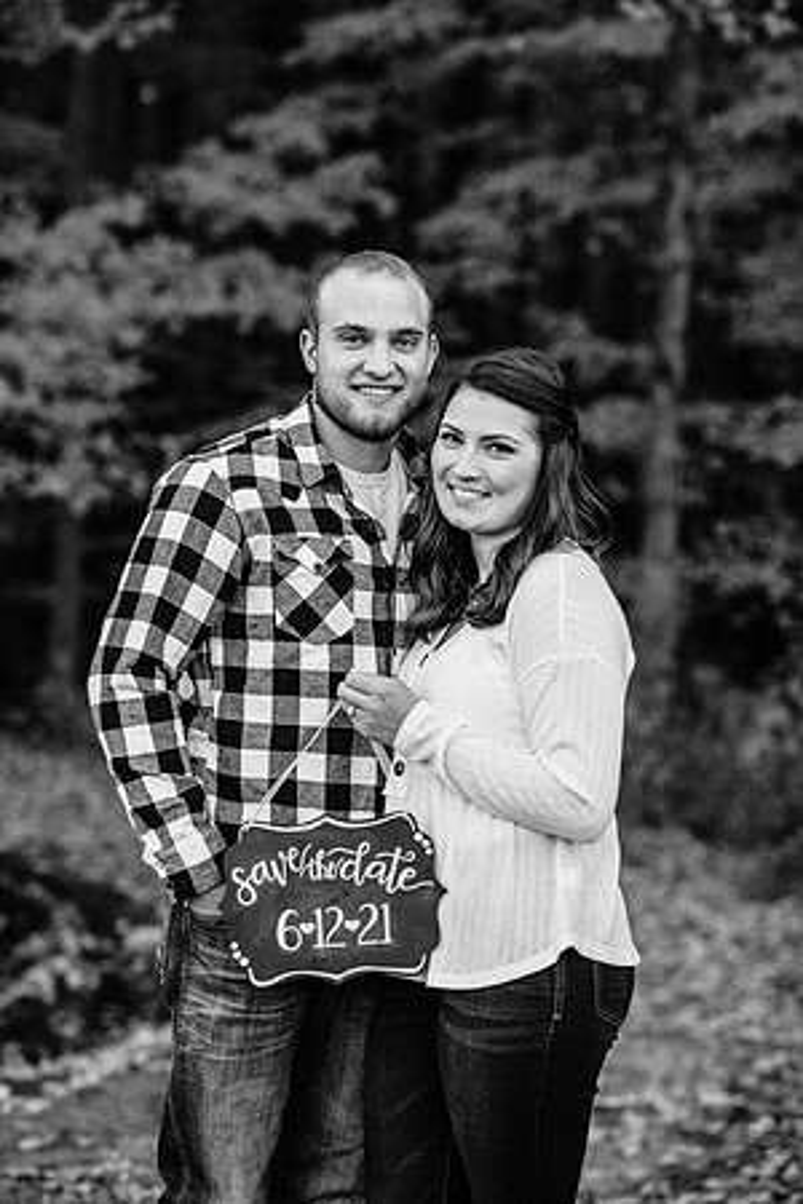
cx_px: 402
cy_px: 602
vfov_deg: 23.9
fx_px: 2844
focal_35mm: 85
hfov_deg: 16.1
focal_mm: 85
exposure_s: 1/200
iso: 320
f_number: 2.8
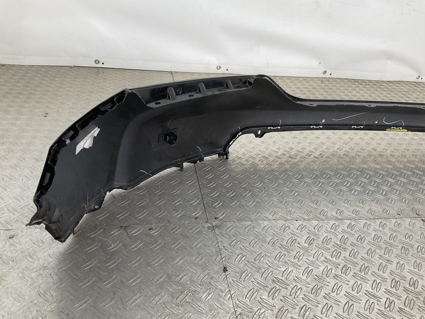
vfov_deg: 48.2
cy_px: 160
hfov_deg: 61.7
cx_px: 212
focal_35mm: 29
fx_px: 356
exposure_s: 1/100
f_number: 1.8
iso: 20
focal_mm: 3
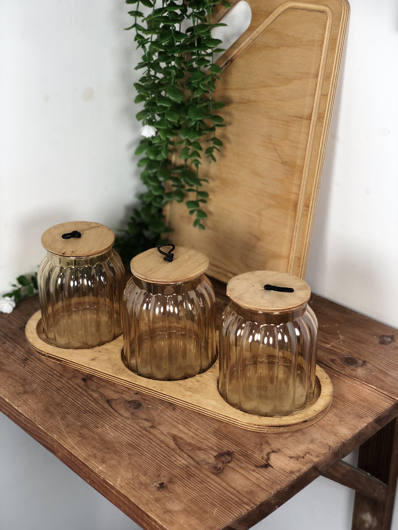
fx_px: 797
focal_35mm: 52
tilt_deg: -27.1
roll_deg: +1.1
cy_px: 265
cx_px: 199
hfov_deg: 28.0
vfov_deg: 36.8
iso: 25
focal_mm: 6
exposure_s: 1/100
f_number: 2.4
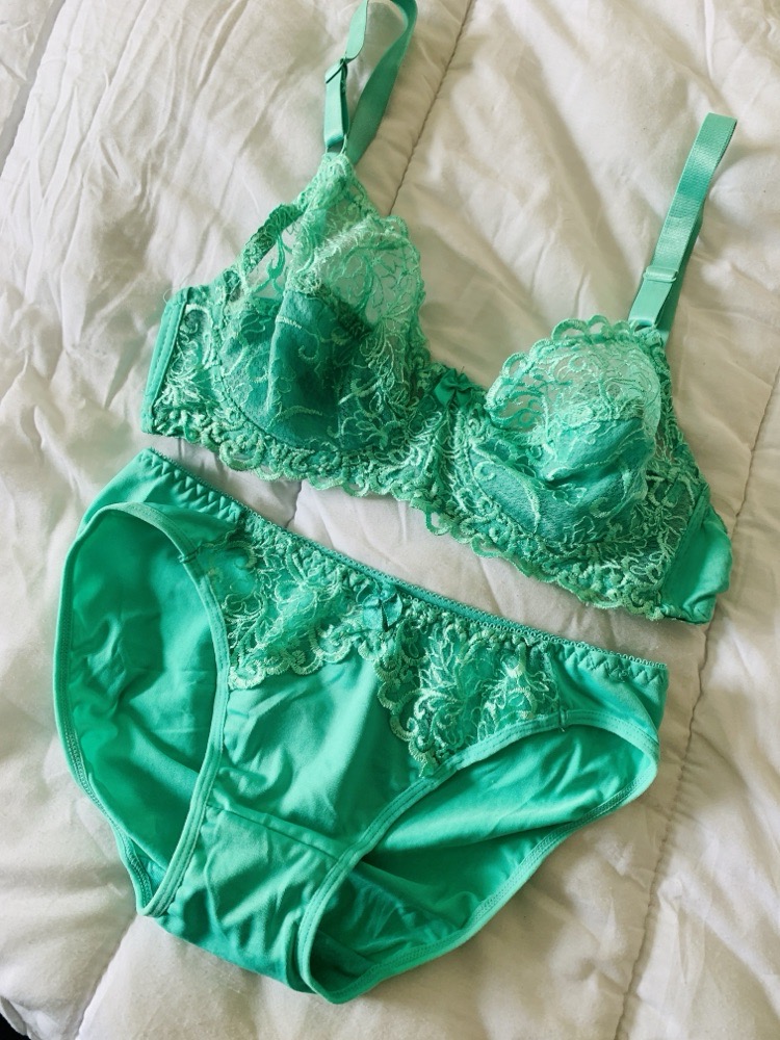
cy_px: 520
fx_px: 781
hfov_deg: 53.1
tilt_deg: -75.7
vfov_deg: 67.3
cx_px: 390
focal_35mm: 26
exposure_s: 1/85
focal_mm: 4.25
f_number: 1.8
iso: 100
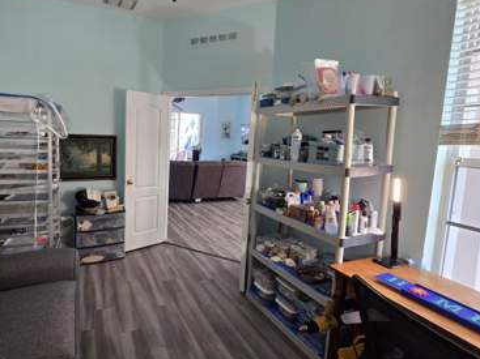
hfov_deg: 89.1
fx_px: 236
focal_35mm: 17
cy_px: 159
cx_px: 178
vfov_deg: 74.4
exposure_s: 1/60
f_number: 2.2
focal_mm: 2.2
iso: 160
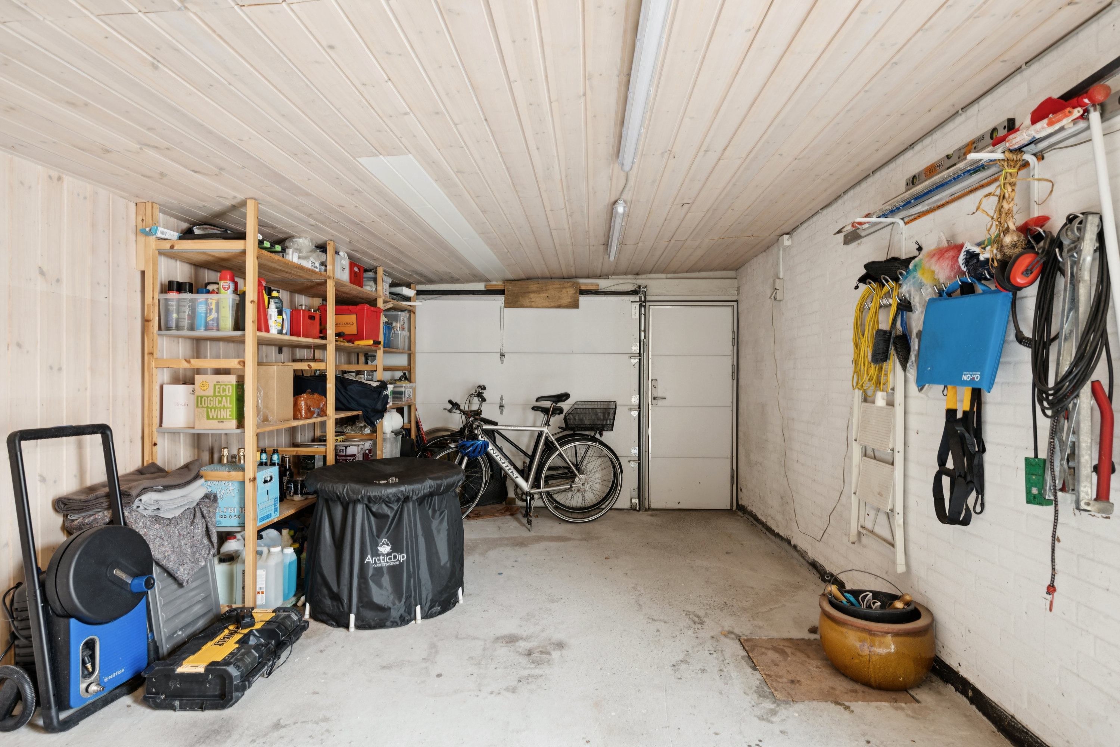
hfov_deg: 88.4
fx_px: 576
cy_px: 374
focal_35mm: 18
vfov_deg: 65.9
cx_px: 560
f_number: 8
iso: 200
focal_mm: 18.5
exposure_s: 2
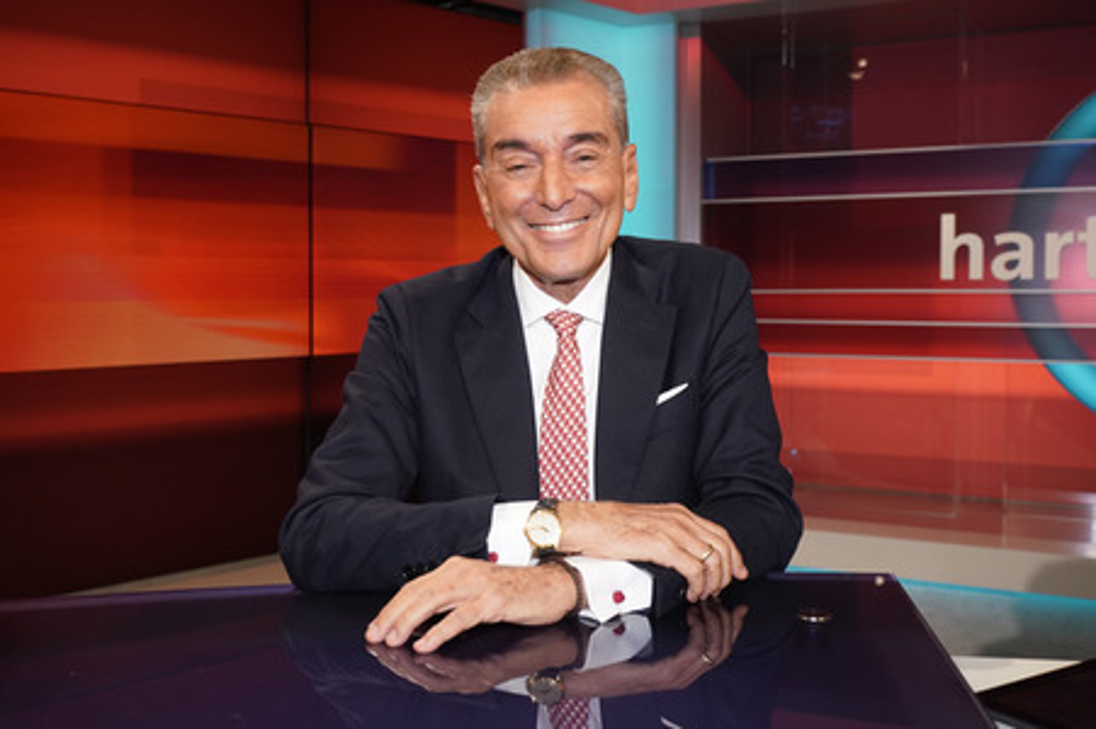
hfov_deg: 60.3
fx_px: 943
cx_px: 548
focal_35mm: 31
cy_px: 364
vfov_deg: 42.3
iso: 2000
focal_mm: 31
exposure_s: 1/125
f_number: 5
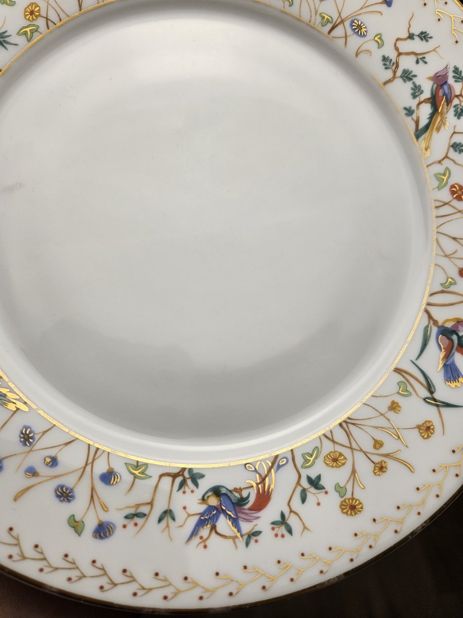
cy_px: 309
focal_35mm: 23
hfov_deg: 58.9
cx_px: 232
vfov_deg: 73.9
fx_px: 410
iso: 25
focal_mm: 5.4
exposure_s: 1/244
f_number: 1.8
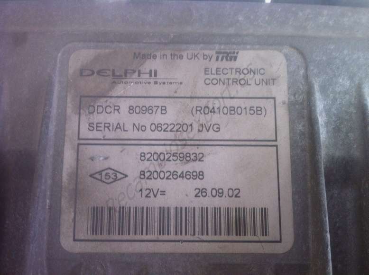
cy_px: 138
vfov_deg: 40.6
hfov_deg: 52.7
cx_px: 184
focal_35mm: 35
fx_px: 373
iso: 80
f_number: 2.8
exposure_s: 1/30
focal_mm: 3.85
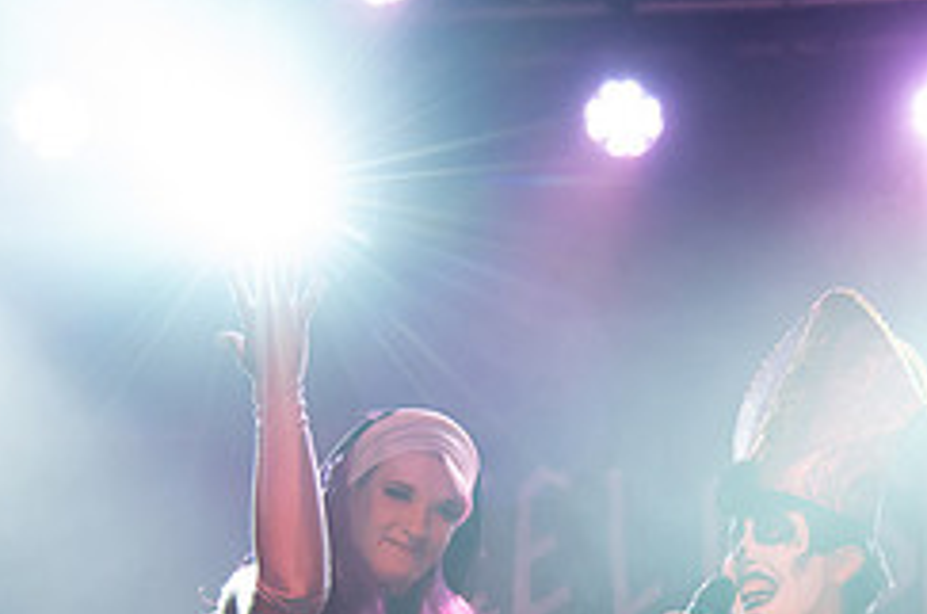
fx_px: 3264
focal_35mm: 127
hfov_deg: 16.0
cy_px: 621
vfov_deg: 10.7
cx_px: 769
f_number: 4
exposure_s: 1/200
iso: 5000
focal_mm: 52
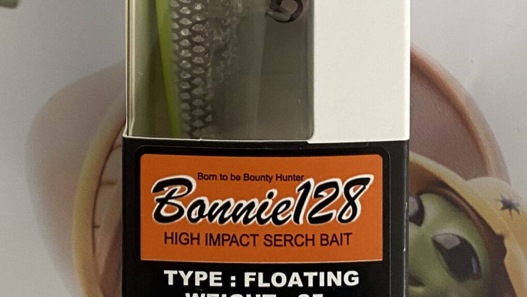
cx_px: 290
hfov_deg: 29.7
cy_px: -213
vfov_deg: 15.1
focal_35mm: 71
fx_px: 992
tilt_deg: -88.6
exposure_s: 1/60
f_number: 1.8
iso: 160
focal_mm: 4.25
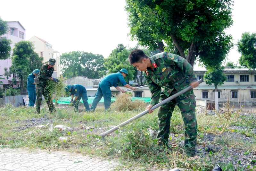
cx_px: 128
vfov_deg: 36.9
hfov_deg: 53.1
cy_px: 86
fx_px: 256
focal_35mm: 36
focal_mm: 24
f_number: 14
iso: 800
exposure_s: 1/125
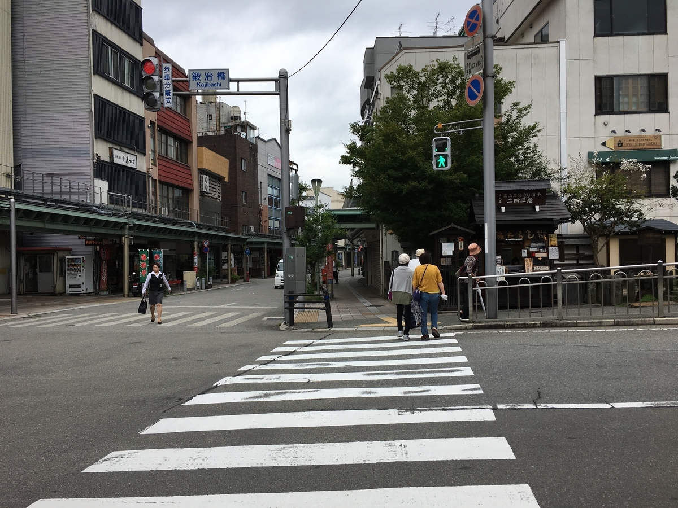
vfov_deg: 48.2
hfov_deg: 61.7
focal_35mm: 29
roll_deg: +0.4
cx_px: 339
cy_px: 254
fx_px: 568
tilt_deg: +1.5
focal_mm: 4.15
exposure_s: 1/962
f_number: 2.2
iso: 25
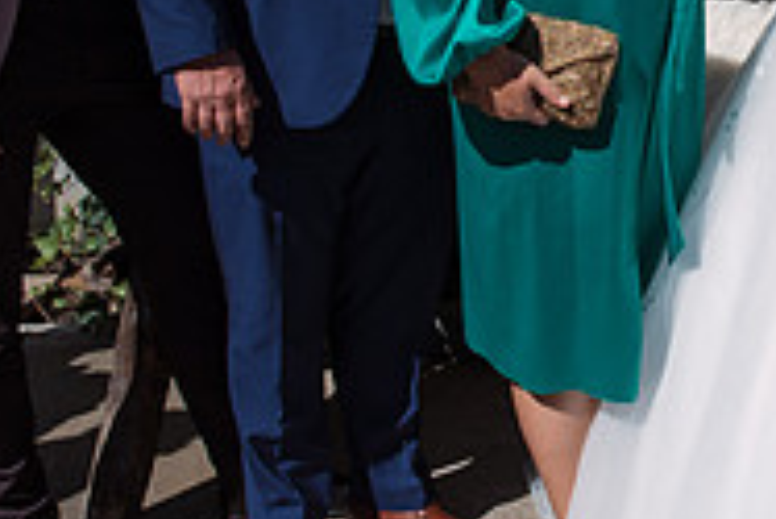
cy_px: 52
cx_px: 802
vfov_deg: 17.5
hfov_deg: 24.9
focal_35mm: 77
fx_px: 1661
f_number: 5.6
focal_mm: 24
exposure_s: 1/1600
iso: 250
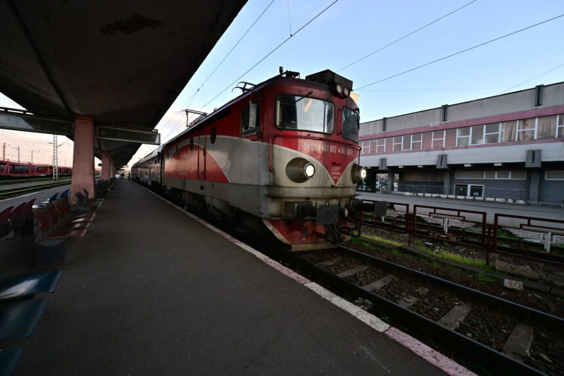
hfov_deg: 104.3
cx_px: 282
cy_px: 188
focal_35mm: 14
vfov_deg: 81.2
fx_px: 219
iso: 1600
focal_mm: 14
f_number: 7.1
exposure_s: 1/320
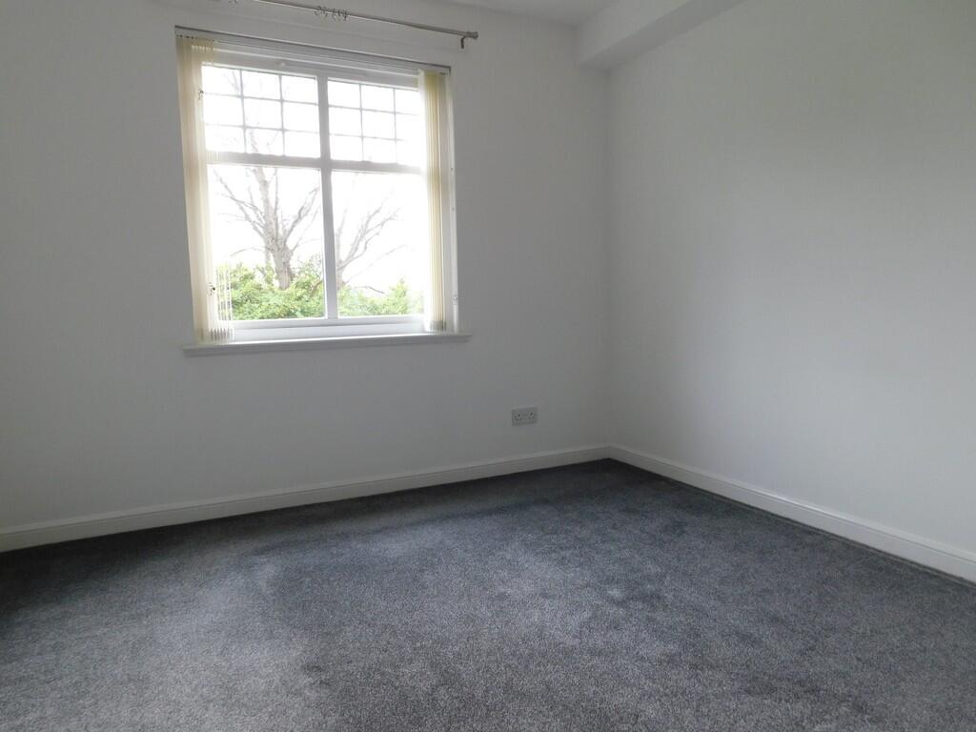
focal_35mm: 23
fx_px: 648
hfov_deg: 73.9
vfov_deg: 58.9
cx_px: 488
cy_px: 366
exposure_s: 1/30
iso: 125
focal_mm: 4
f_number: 3
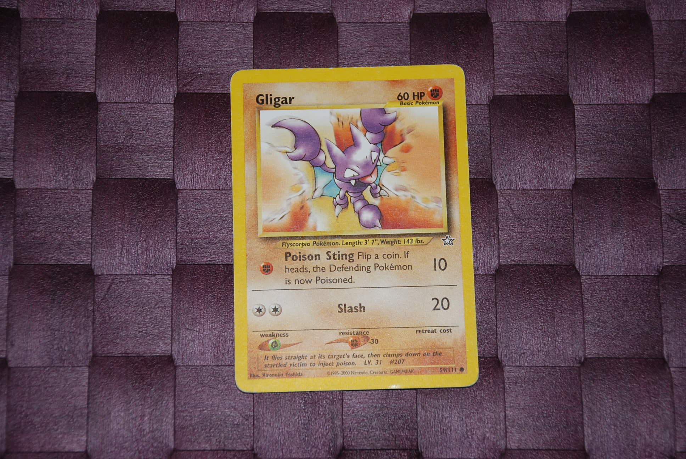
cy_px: 230
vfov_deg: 13.1
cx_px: 343
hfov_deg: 19.4
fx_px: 2003
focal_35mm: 105
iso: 200
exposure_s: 1/60
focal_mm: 70
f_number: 5.6
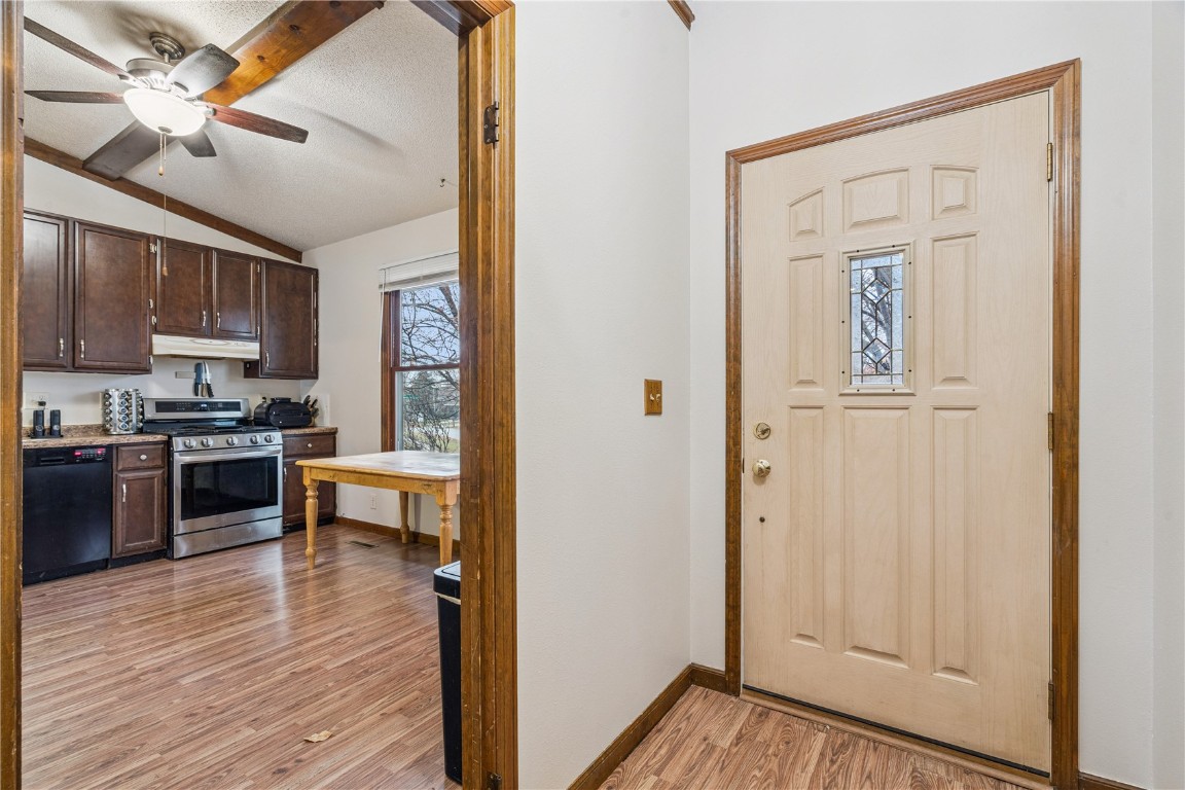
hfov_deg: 96.7
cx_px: 592
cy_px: 395
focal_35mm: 16
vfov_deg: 73.7
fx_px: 527
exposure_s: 1/1.67
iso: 400
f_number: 10
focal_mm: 16
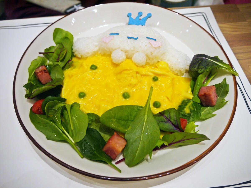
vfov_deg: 49.7
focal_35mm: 28
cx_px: 126
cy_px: 94
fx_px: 203
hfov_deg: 63.4
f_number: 3.5
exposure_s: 1/80
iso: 160
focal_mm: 14
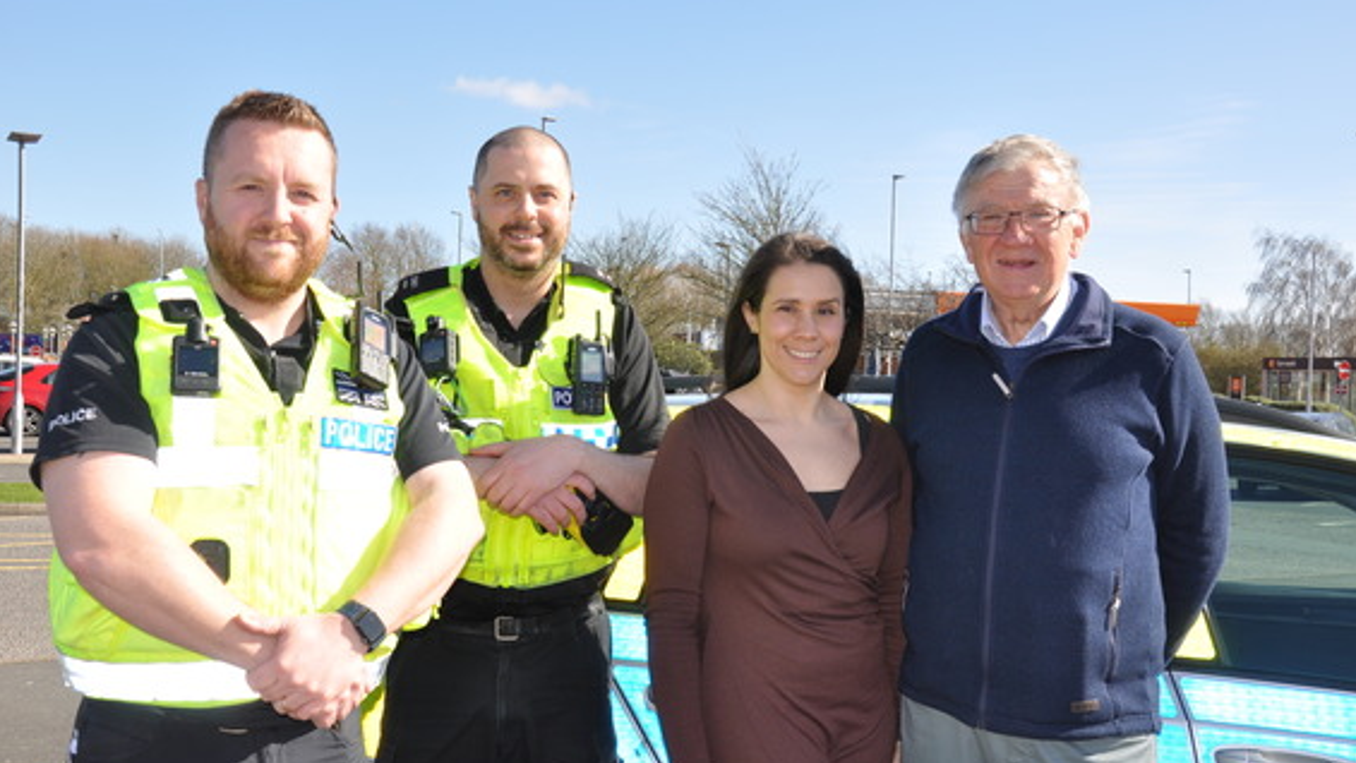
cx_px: 678
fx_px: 1421
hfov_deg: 51.0
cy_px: 386
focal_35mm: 40
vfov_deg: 30.1
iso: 200
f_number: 10
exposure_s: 1/200
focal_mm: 25
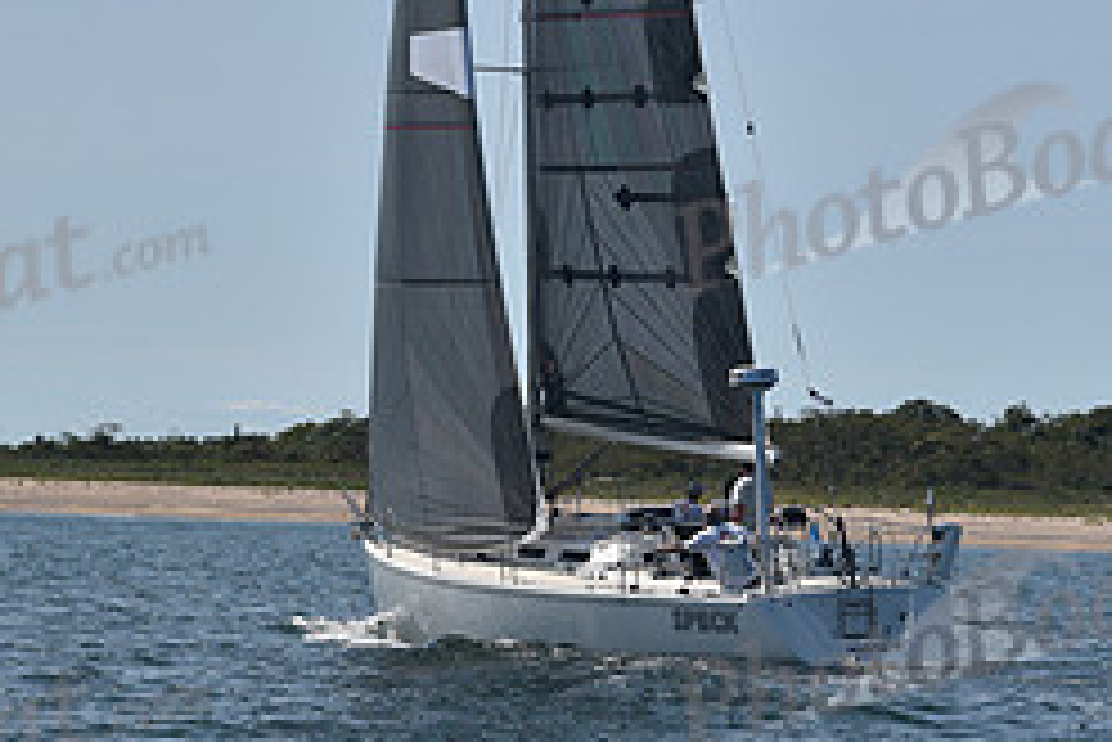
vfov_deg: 6.8
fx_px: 6243
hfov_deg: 10.2
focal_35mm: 202
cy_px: 9
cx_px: 443
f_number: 7.1
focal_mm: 86
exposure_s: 1/1250
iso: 250
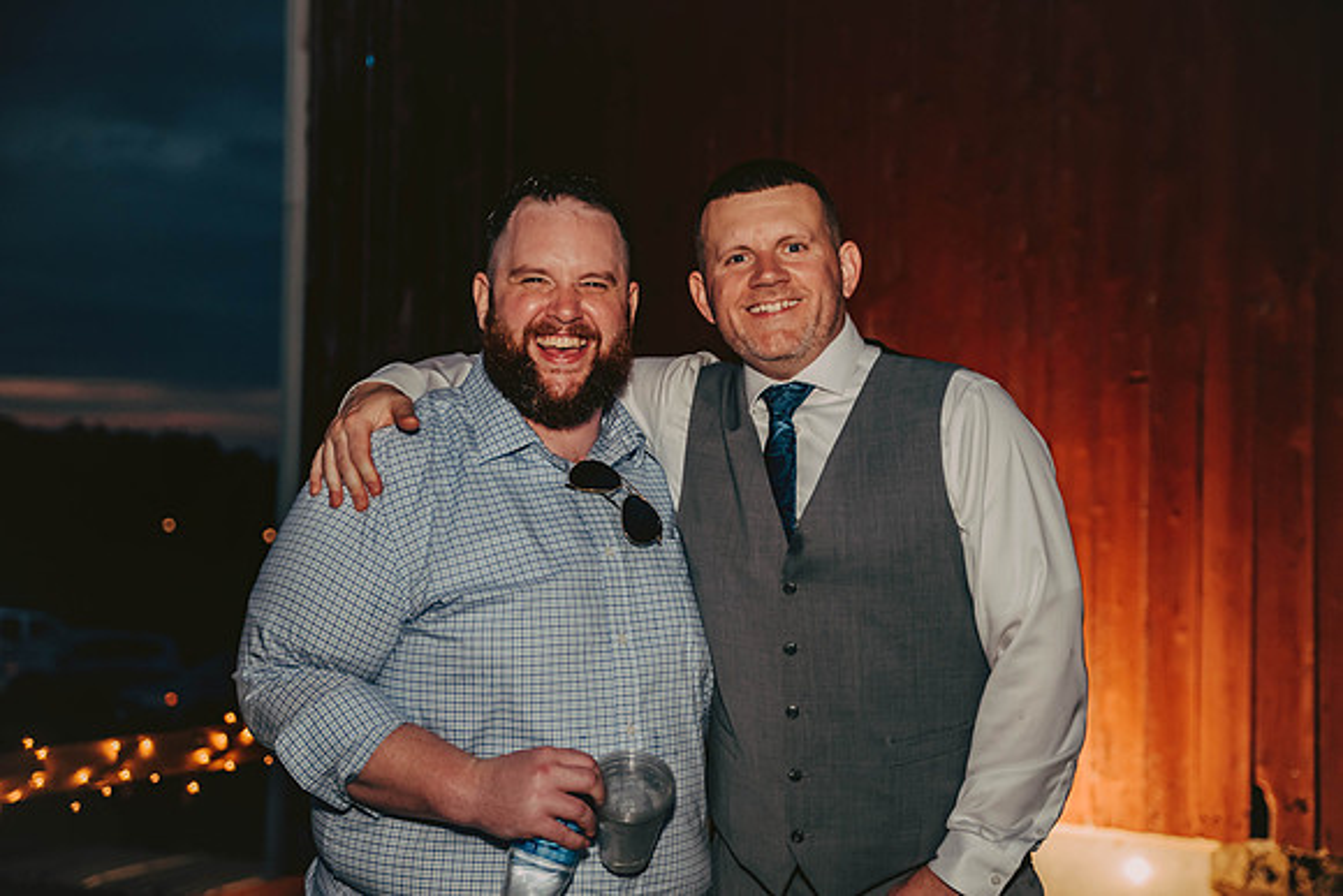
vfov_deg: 24.6
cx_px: 672
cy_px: 448
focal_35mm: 55
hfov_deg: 36.2
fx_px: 2052
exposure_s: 1/125
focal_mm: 55
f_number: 2.8
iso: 1250
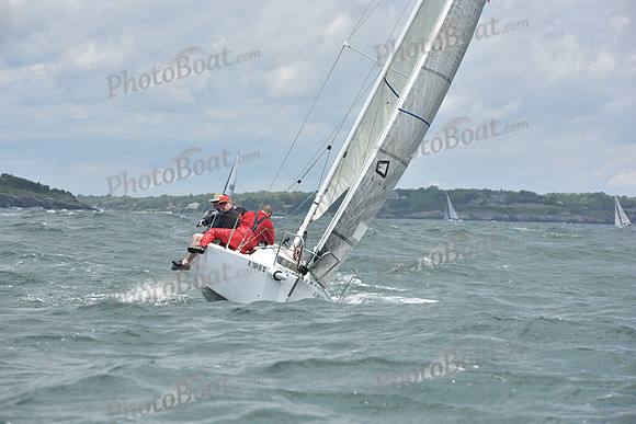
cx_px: 318
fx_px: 2156
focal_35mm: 122
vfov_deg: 11.2
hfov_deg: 16.8
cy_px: 212
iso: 250
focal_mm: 122
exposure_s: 1/1250
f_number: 7.1
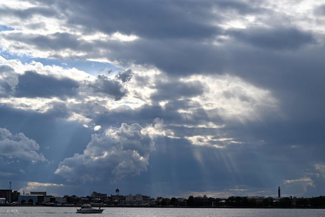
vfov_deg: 19.5
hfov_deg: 28.8
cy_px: 108
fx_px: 632
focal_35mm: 70
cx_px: 162
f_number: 8
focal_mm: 70
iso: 64
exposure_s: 1/500
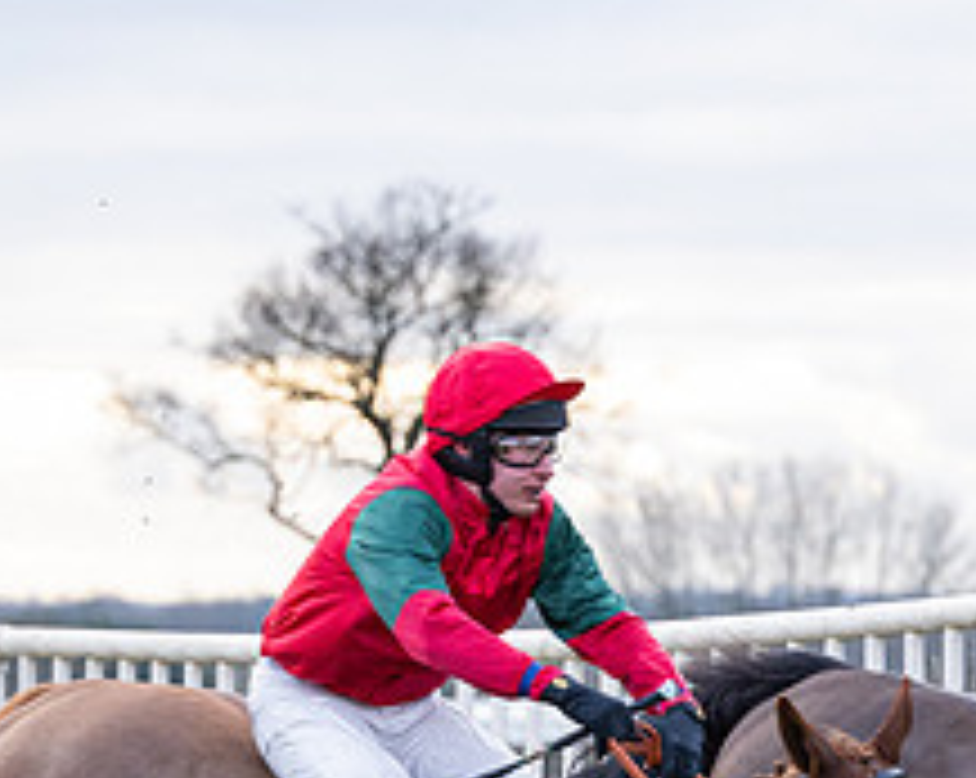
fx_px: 8568
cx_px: 676
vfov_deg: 5.2
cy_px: 848
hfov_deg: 6.5
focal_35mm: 297
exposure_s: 1/1250
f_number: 2.8
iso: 800
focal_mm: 82
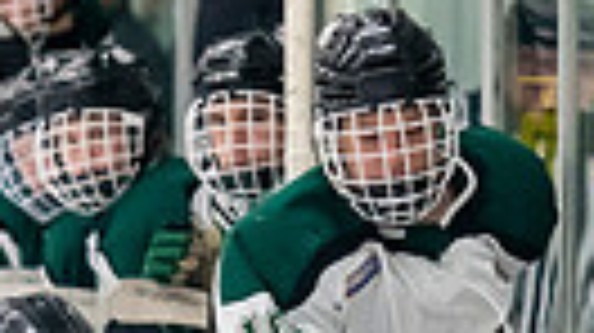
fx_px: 11614
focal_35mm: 738
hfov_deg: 2.9
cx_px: 175
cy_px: 717
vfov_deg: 1.6
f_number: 3.2
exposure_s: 1/640
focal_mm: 120
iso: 2000
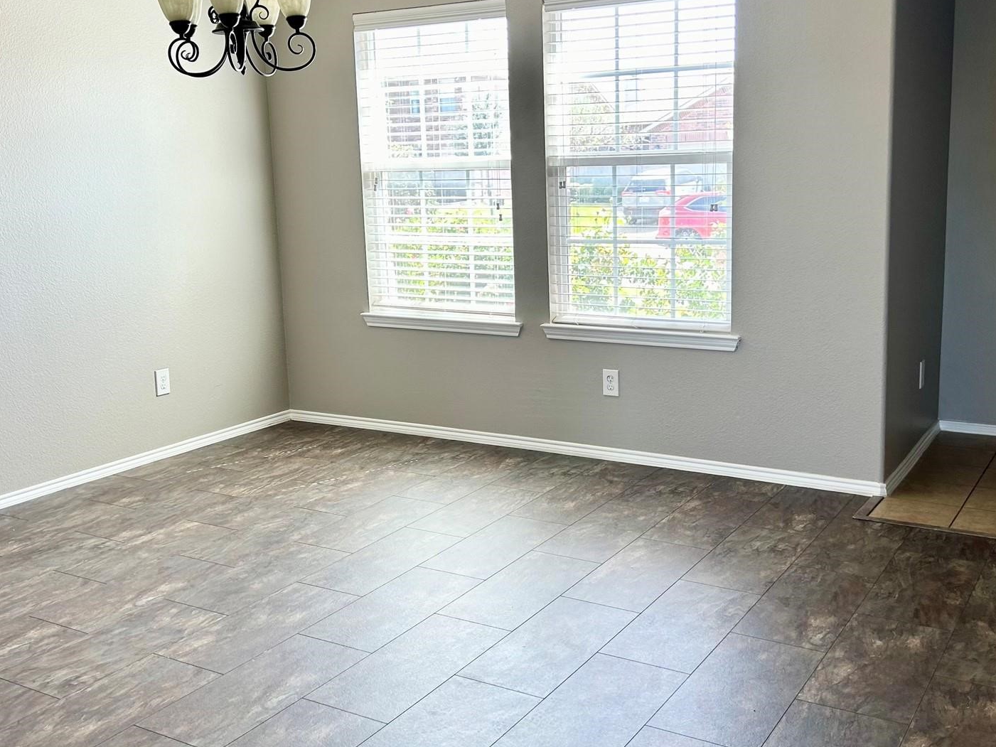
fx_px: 1093
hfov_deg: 49.0
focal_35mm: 38
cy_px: 332
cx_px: 510
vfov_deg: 37.7
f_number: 1.5
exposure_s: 1/121
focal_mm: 5.7
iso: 50
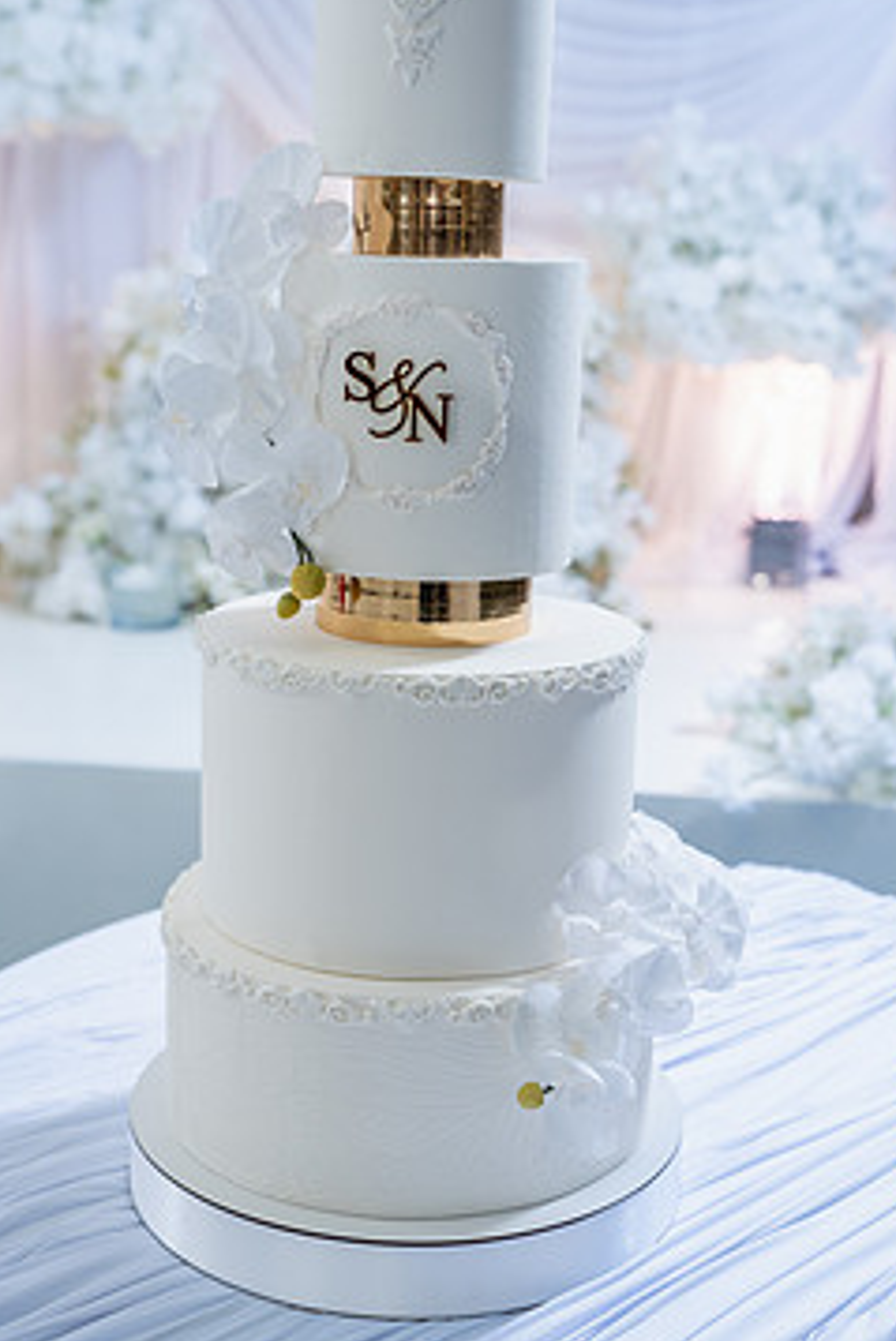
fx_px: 1827
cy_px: 637
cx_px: 435
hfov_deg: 27.5
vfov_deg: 40.3
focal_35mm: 49
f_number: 3.2
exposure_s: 1/160
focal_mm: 39
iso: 640
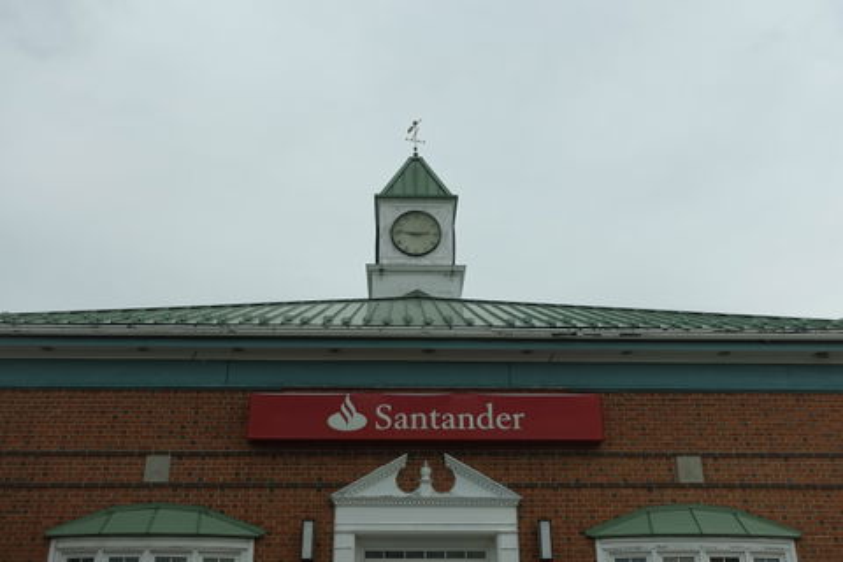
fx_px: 820
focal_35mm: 35
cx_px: 422
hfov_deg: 54.4
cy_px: 281
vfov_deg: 37.9
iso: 125
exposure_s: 1/800
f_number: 3.5
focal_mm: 12.81
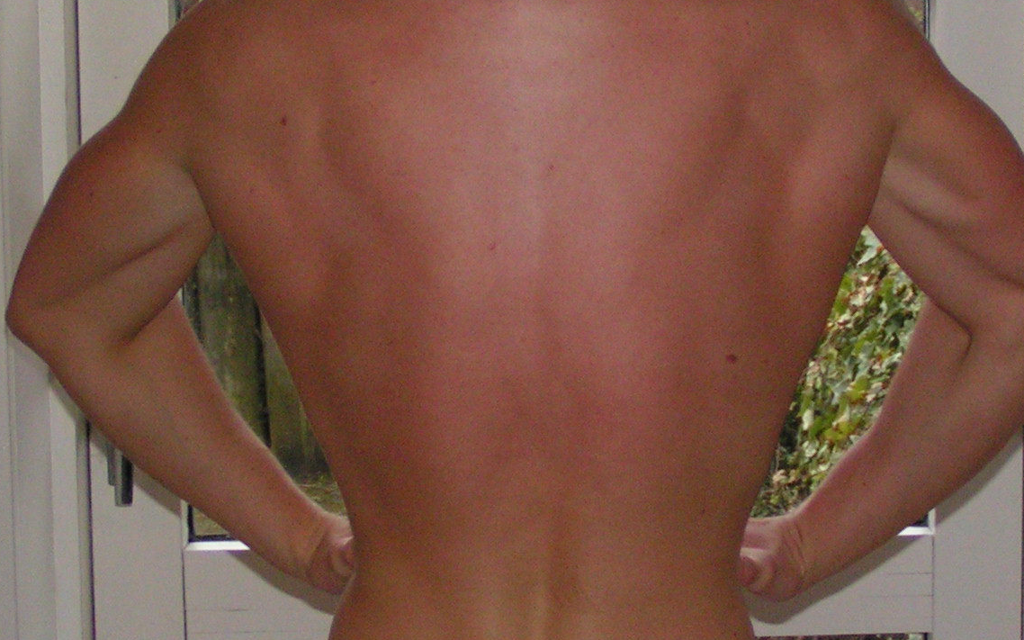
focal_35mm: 103
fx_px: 2874
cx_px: 598
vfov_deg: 12.7
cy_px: 167
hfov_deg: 20.2
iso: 200
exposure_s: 1/60
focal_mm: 8.3
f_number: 3.2
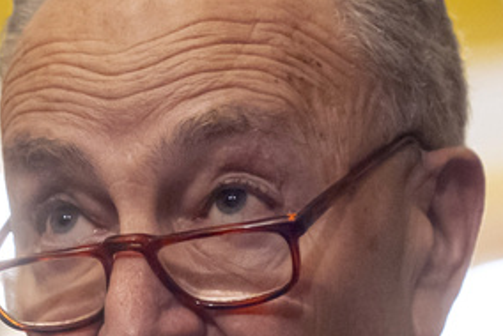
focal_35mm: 252
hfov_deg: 8.2
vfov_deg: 5.4
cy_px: 459
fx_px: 3525
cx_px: 232
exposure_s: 1/320
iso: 8000
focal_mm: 70
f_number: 2.8
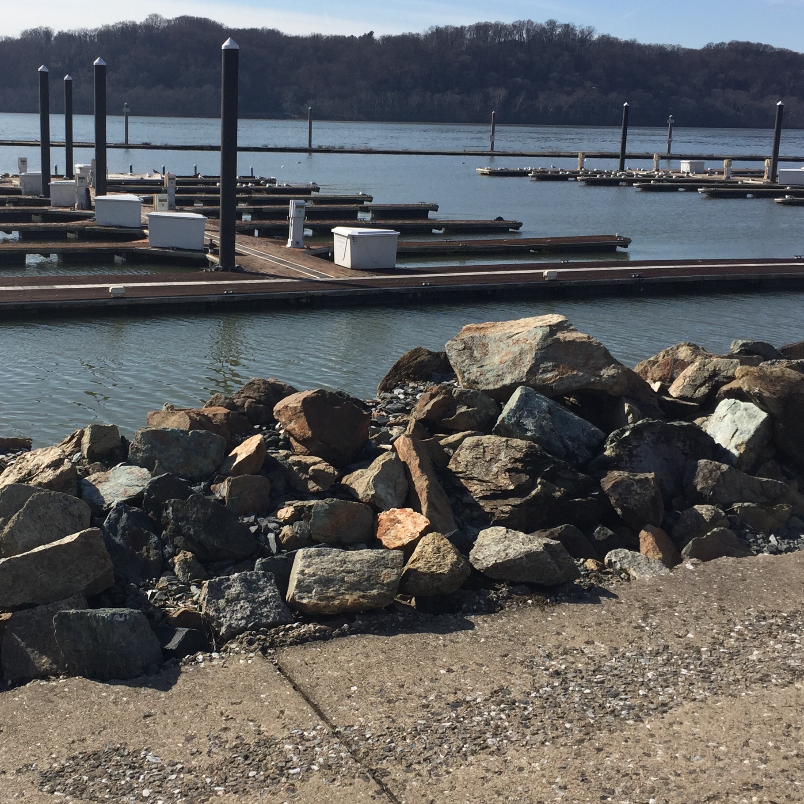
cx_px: 291
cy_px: 363
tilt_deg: -9.3
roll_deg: -1.6
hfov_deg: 36.5
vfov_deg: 36.8
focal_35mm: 46
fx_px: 1209
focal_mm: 4.15
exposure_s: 1/2639
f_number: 2.2
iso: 32
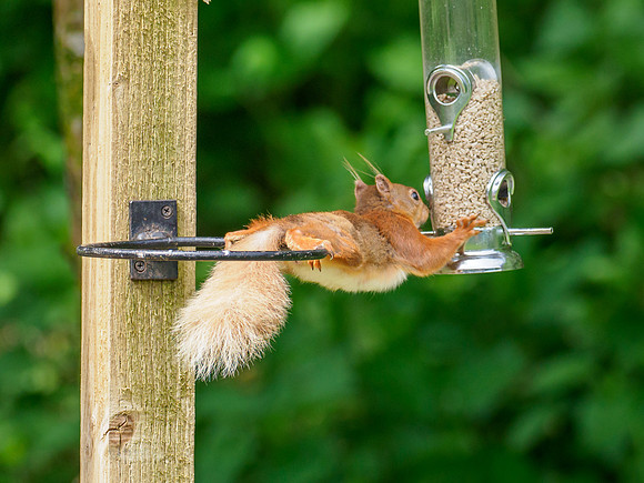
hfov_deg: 1.8
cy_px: 223
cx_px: 385
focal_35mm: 1103
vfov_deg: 1.3
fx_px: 20525
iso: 320
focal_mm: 300
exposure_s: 1/640
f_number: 4
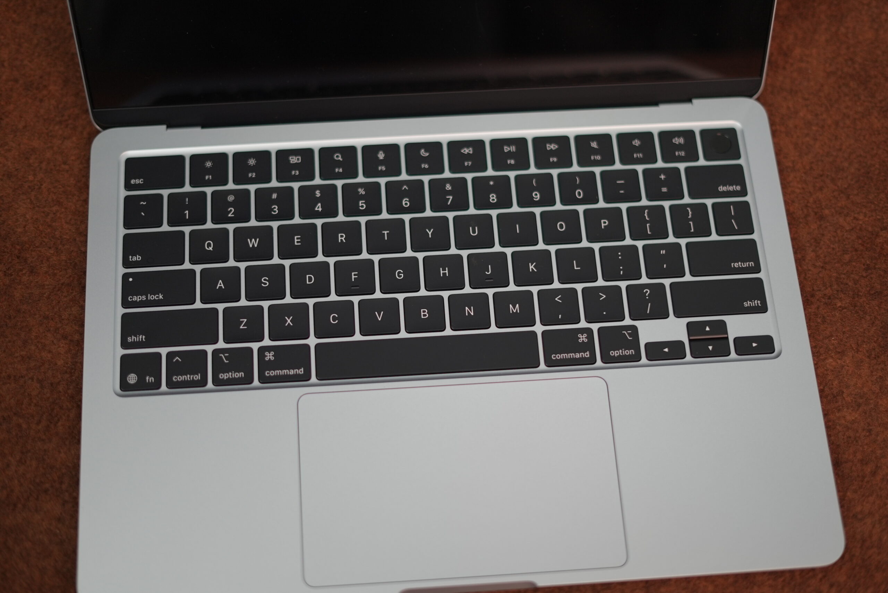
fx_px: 1234
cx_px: 444
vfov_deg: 27.0
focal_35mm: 50
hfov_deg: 39.6
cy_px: 296
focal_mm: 50
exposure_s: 1/100
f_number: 1.8
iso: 500
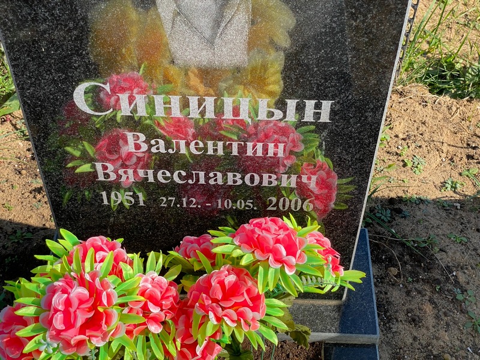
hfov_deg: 36.8
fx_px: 721
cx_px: 240
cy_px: 180
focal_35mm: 52
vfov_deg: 28.0
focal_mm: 6
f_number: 2
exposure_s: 1/786
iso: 20
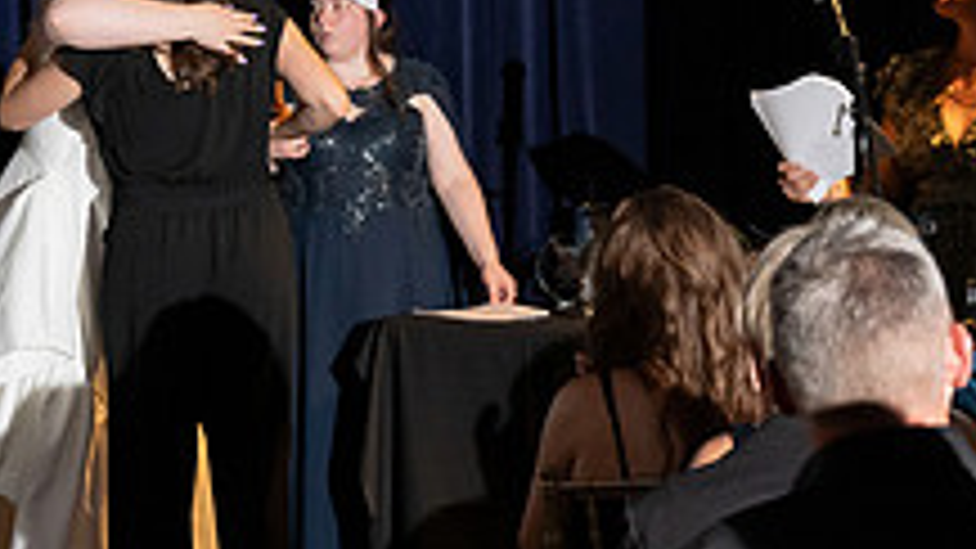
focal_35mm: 185
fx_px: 4787
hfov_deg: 11.6
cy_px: 322
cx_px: 292
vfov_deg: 6.6
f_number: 5
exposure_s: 1/200
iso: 2500
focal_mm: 66
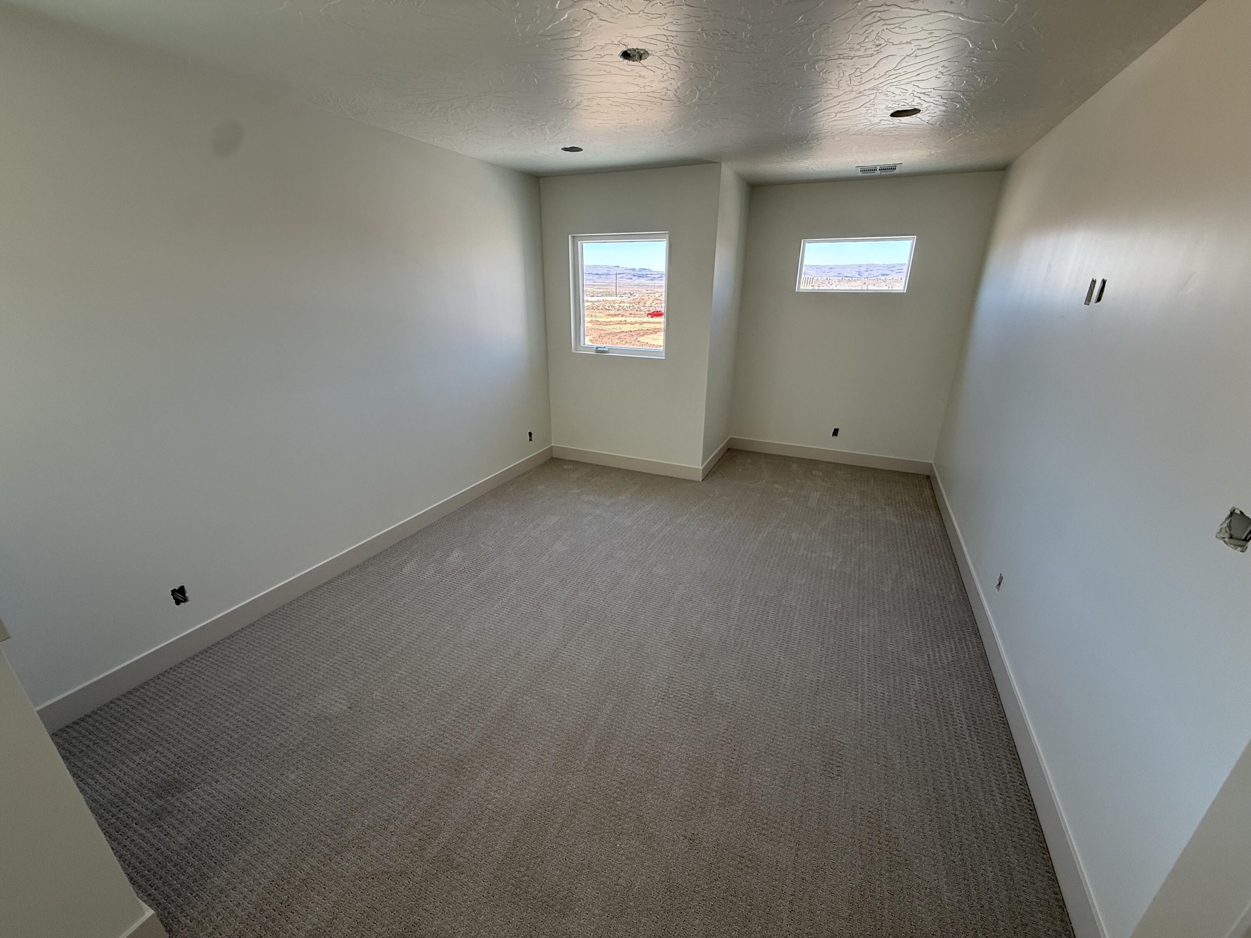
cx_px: 626
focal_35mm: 14
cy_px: 469
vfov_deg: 85.7
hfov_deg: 102.1
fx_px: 506
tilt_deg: -20.1
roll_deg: -0.3
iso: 64
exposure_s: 1/99
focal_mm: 2.22
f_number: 2.2
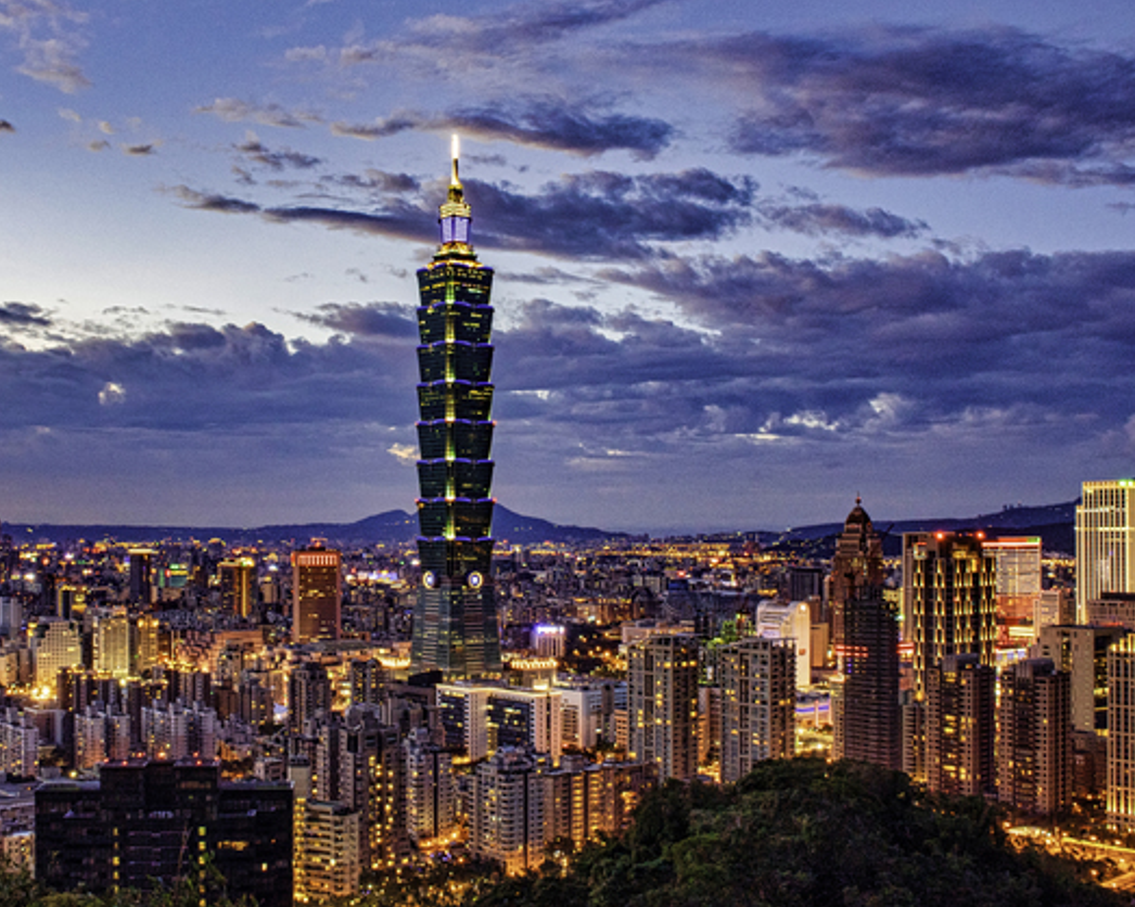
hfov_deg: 56.9
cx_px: 477
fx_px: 1041
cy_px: 451
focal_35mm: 31
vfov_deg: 47.1
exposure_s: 1/2.5
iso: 200
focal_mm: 10
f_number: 4.5
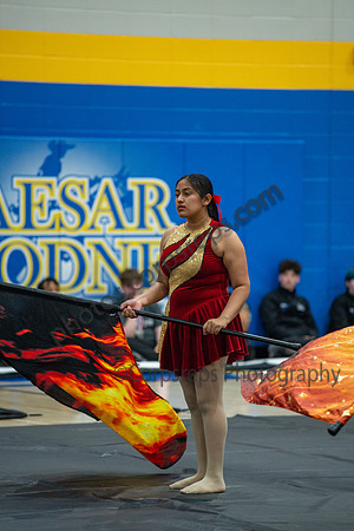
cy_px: 266
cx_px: 177
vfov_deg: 10.3
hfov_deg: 6.9
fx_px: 2950
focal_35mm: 200
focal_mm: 200
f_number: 4
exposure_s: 1/500
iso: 4000
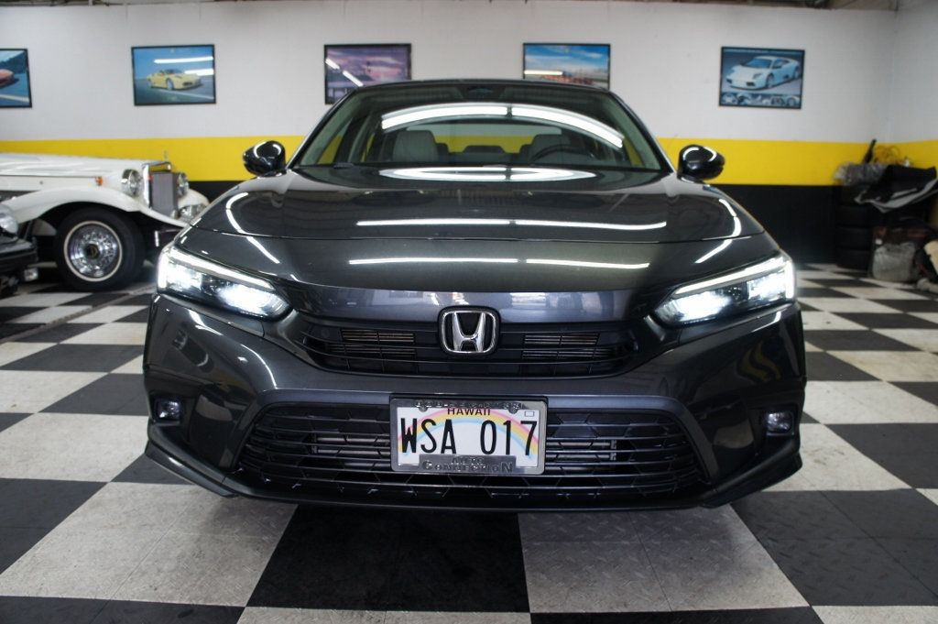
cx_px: 469
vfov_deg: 47.9
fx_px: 703
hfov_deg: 67.4
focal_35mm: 27
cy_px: 312
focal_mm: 18
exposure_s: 1/80
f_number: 4
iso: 500
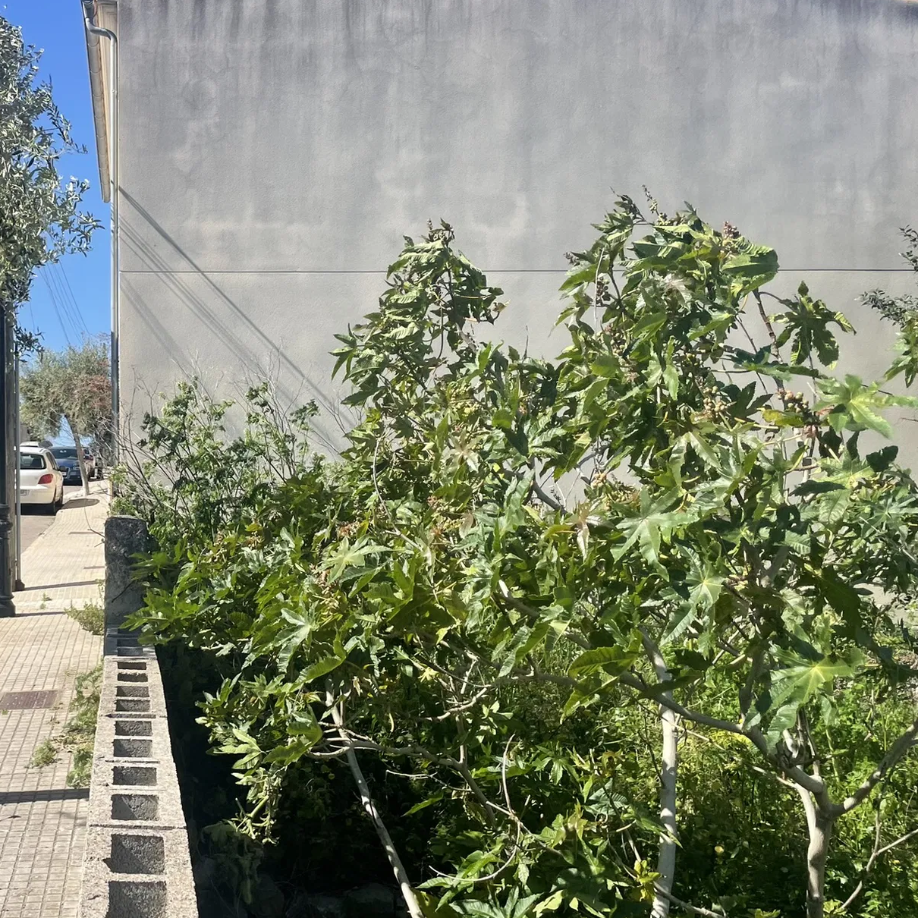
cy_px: 481
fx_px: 1140
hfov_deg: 41.9
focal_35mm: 38
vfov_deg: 43.8
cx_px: 178
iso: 32
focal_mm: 4.2
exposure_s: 1/2618
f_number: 1.6
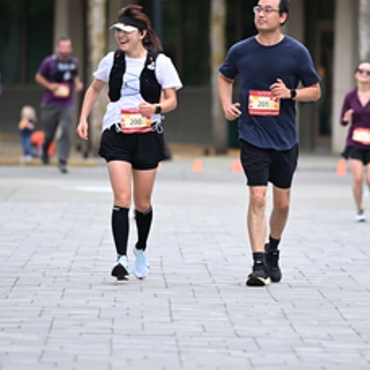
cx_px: 230
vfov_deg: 4.3
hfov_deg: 4.3
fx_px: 4970
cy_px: 136
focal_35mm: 411
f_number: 2.8
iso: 640
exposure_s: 1/2000
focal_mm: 200
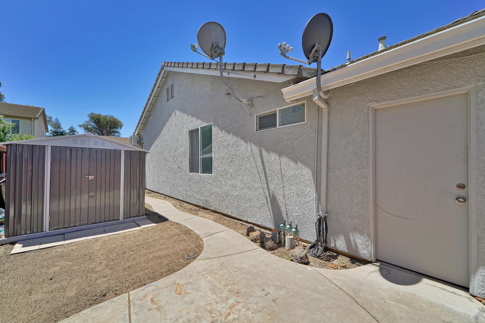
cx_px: 242
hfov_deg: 104.3
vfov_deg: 81.2
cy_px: 162
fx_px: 189
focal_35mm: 14
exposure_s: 1/250
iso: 100
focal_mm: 14
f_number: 7.1
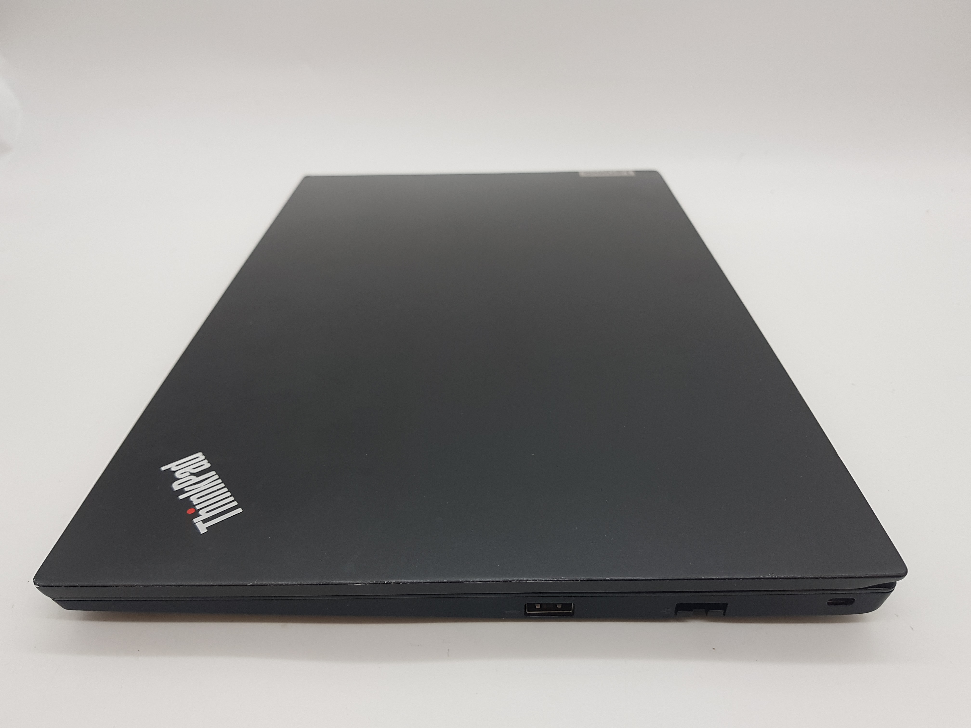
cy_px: 364
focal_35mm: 26
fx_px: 729
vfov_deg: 53.1
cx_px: 486
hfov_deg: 67.3
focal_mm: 4.2
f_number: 1.7
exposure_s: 1/191
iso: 40
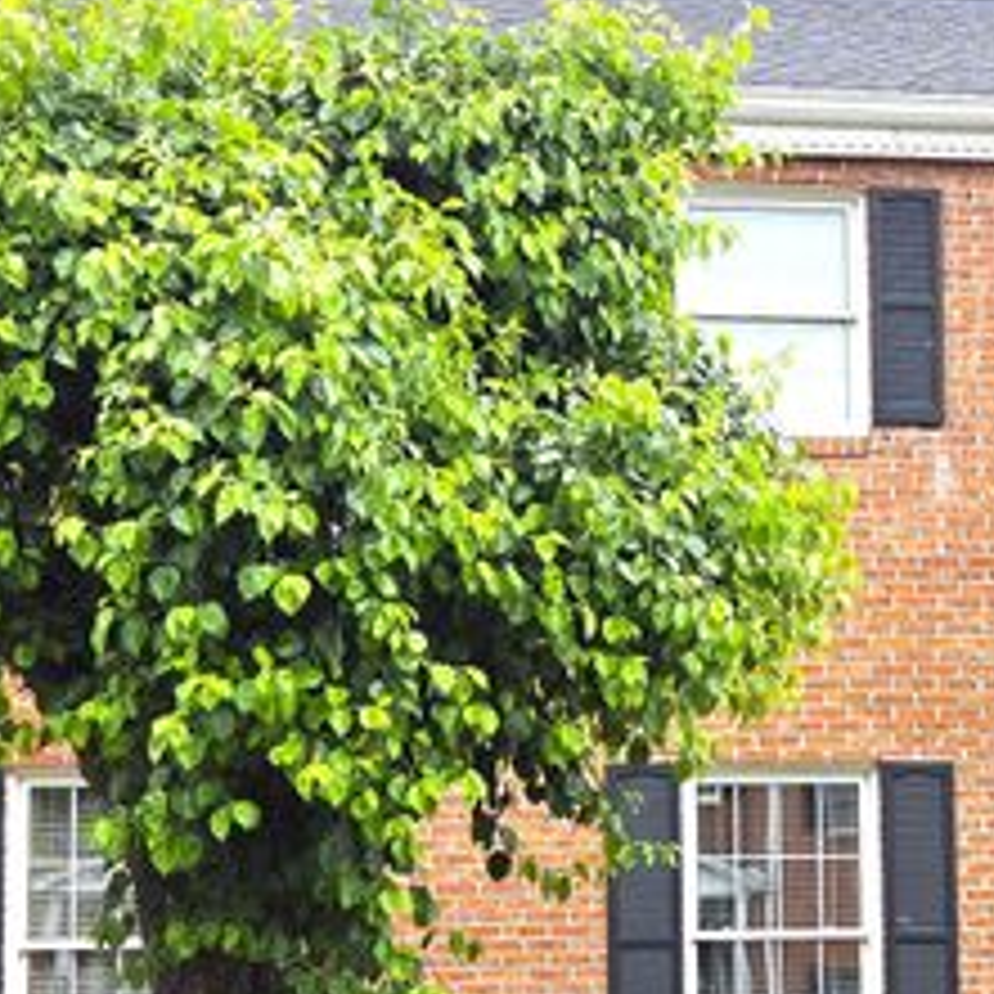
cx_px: 868
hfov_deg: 21.8
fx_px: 2534
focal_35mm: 78
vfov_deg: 22.0
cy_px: 713
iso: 80
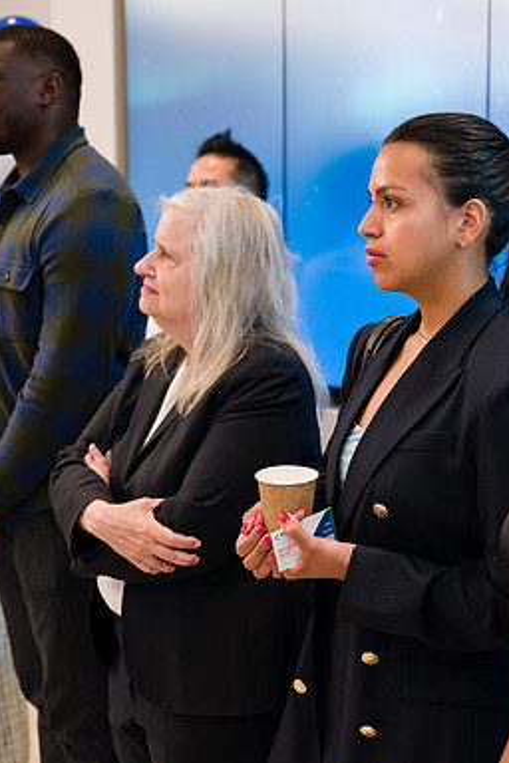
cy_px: 382
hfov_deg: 20.7
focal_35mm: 65
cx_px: 402
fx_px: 1378
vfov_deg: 31.0
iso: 400
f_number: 3.2
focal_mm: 43
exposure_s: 1/200
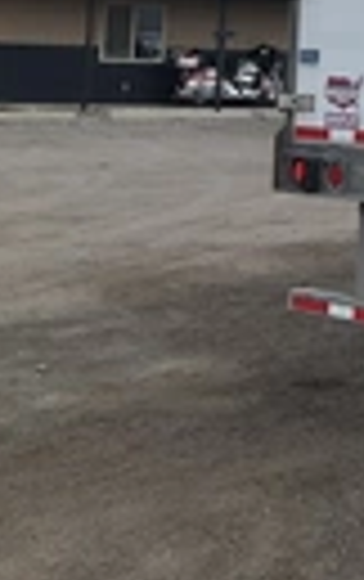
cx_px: 845
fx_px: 1503
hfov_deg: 11.6
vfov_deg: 20.8
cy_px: -49
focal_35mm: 95
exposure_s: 1/2538
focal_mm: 3
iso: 25
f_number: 1.8
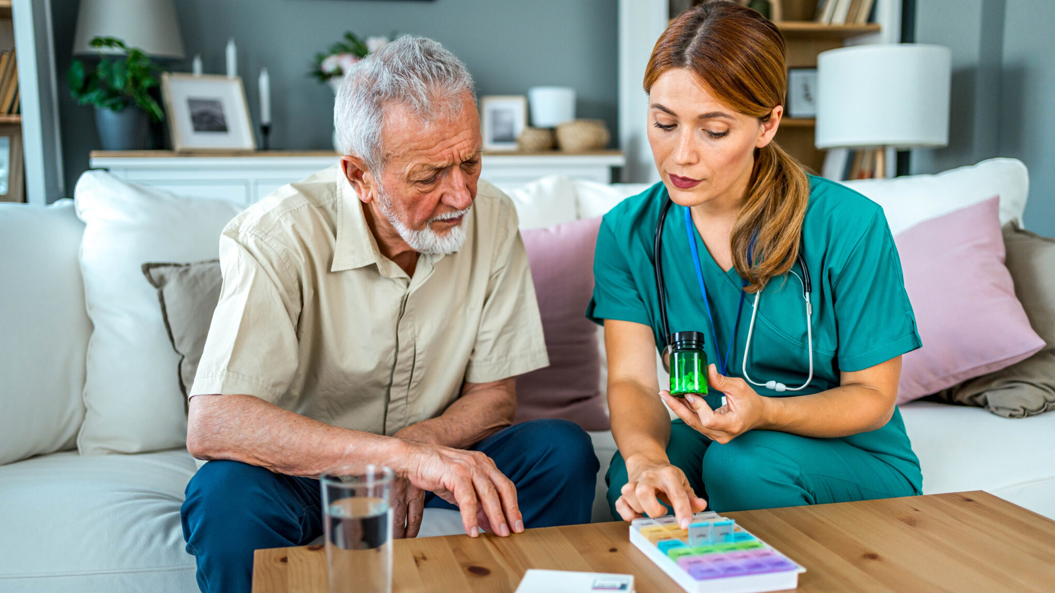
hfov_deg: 54.0
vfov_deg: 32.0
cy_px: 308
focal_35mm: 37
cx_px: 531
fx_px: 1035
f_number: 2
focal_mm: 35
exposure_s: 1/250
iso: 320
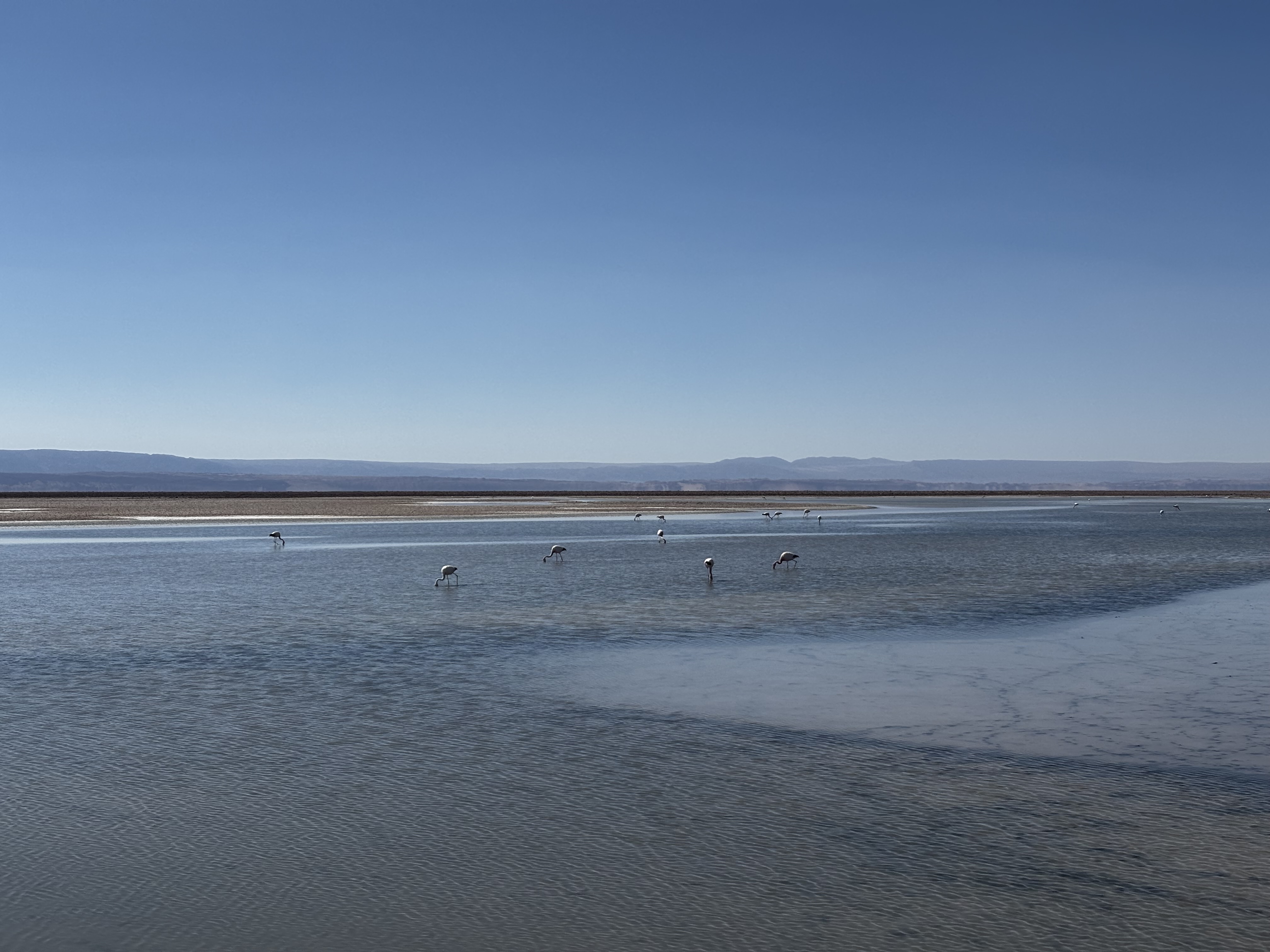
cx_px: 635
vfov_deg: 28.0
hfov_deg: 36.8
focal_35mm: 52
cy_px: 476
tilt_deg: +0.6
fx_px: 1908
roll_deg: -0.4
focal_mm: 5.96
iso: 32
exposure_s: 1/5952
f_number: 1.6
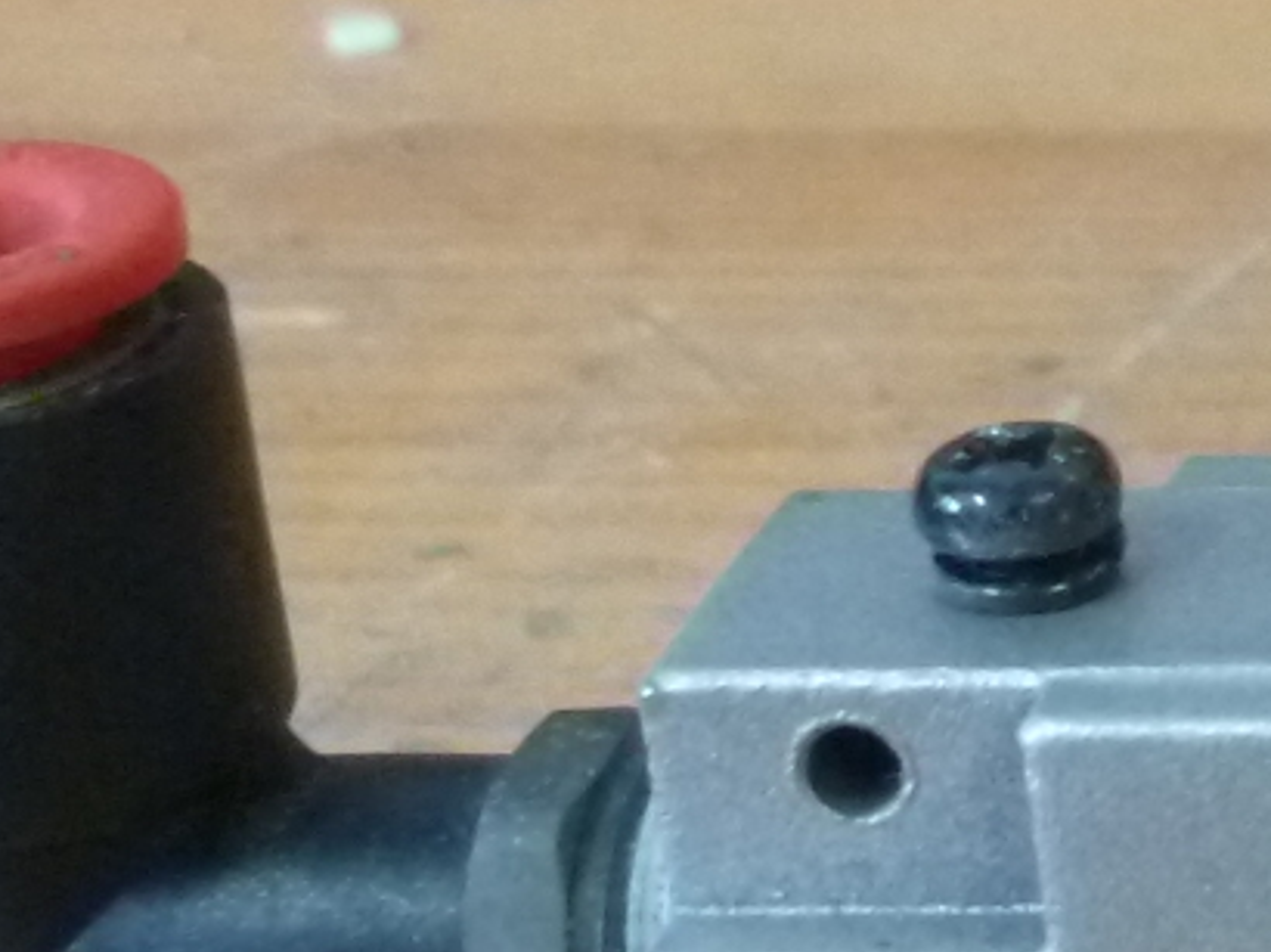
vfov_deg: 11.8
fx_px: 4587
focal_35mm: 125
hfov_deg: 13.5
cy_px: 391
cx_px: 2554
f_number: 3.1
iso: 400
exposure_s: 1/15
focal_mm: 4.5
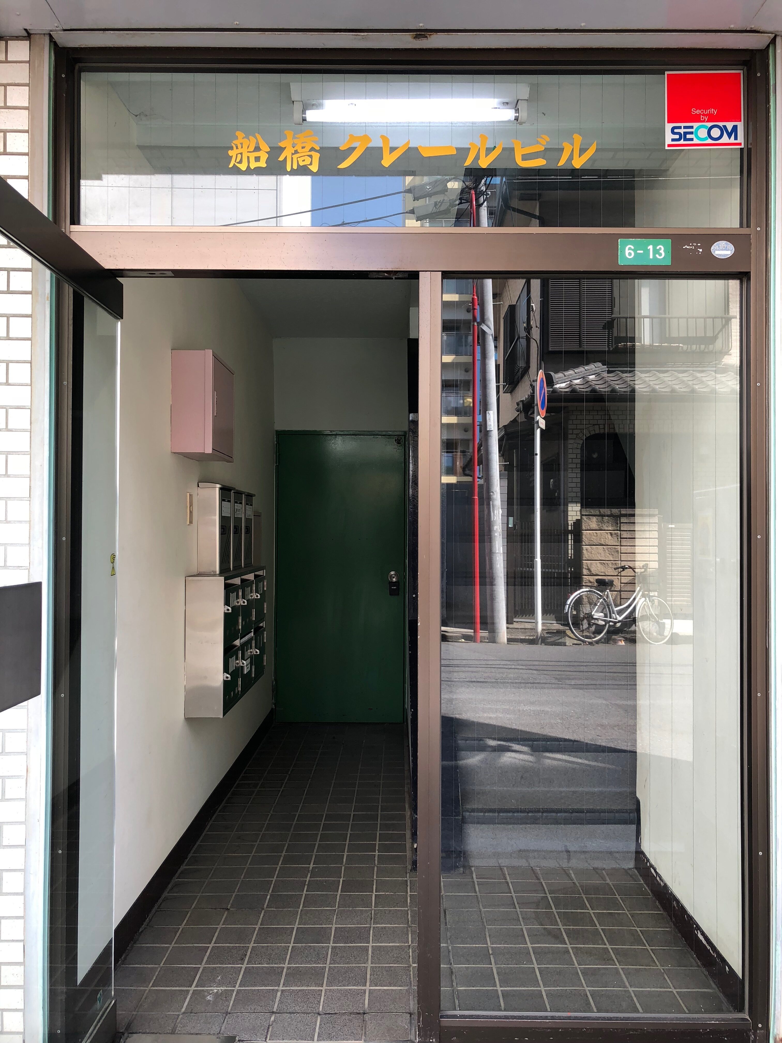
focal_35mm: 29
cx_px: 391
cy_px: 522
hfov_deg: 48.2
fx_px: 874
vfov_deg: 61.7
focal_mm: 3.99
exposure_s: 1/100
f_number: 1.8
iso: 25
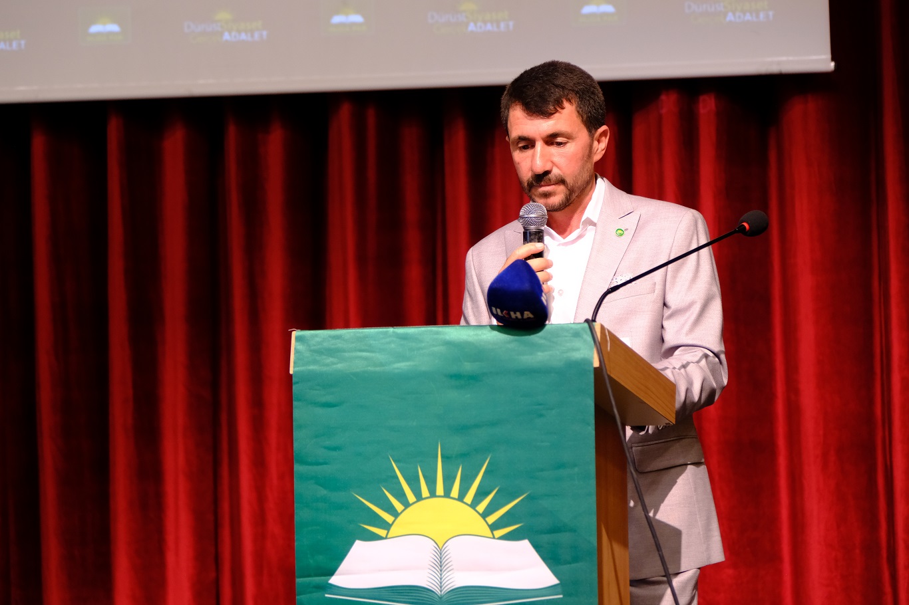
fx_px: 2650
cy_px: 302
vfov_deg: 13.0
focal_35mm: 105
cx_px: 454
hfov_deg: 19.5
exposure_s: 1/60
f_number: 4
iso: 1600
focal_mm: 69.8
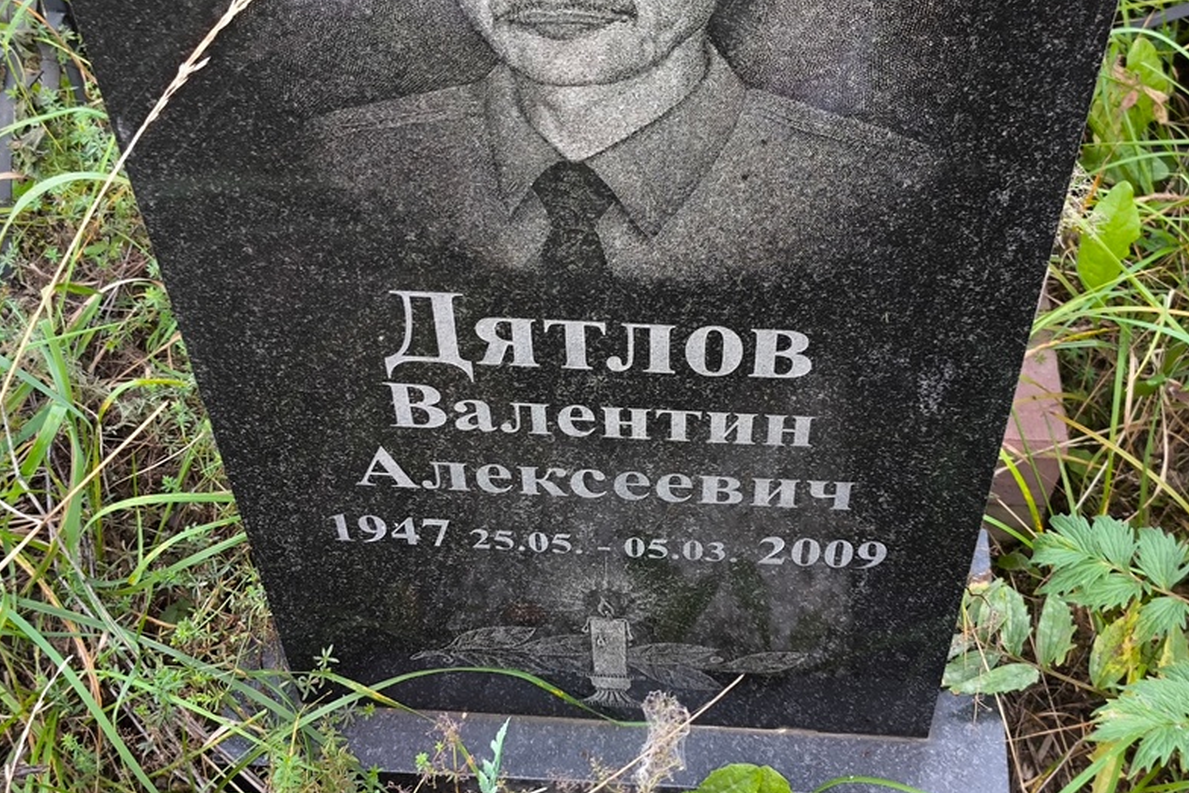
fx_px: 1751
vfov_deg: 25.5
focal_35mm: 53
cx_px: 586
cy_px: 344
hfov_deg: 37.5
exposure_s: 1/50
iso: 160
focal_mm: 4.71
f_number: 1.7
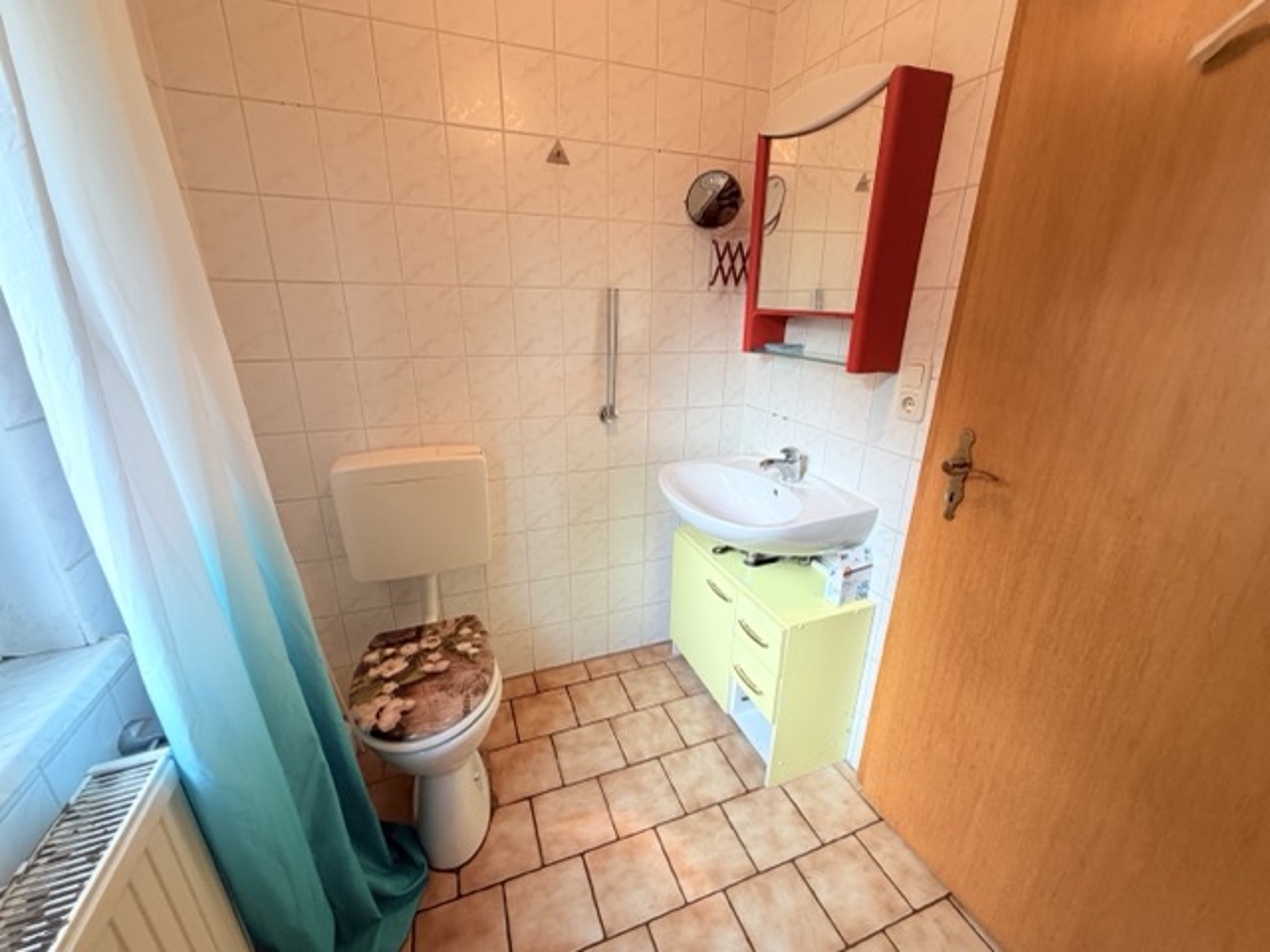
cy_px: 476
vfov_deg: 85.7
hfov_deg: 102.1
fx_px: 514
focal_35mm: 14
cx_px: 635
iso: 200
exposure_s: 1/100
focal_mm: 2.22
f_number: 2.2
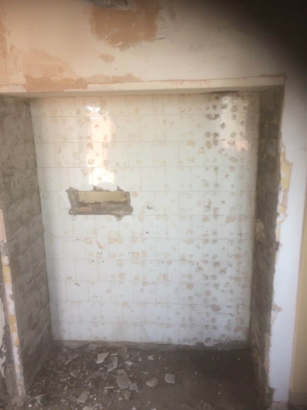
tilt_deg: -11.9
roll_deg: +1.4
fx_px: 343
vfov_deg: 61.7
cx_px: 154
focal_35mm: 29
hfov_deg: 48.2
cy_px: 205
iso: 64
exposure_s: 1/33
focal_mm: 4.15
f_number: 2.2
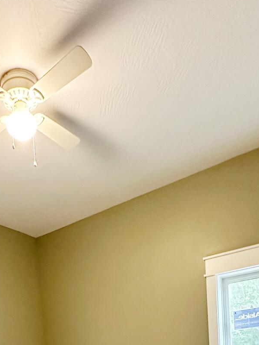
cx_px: 69
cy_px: 391
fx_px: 349
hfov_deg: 39.7
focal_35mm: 35
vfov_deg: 40.8
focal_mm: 2.22
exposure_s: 1/60
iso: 800
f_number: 2.2
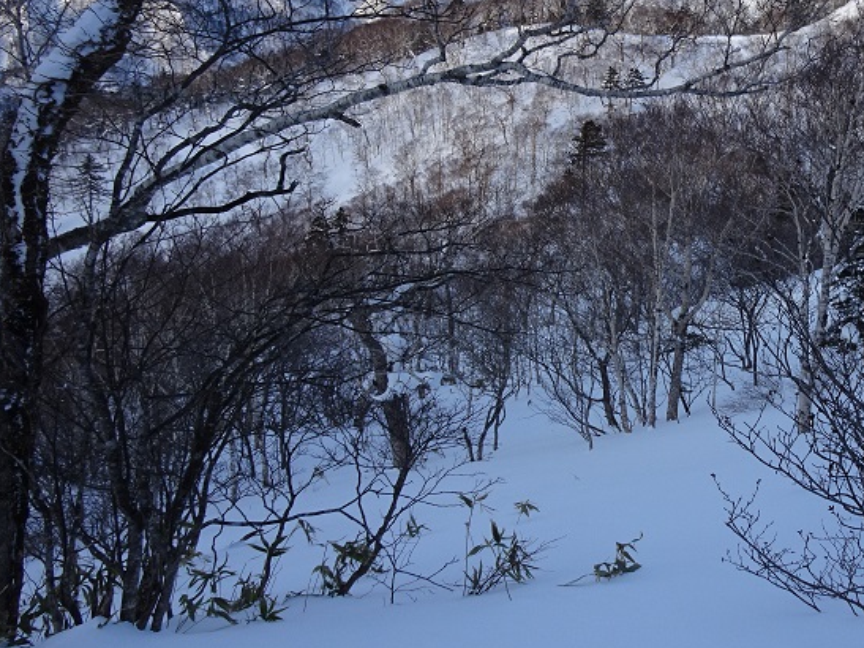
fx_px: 998
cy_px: 247
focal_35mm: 40
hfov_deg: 44.3
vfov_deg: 35.8
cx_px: 703
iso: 80
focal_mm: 4.1
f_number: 3.5
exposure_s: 1/320
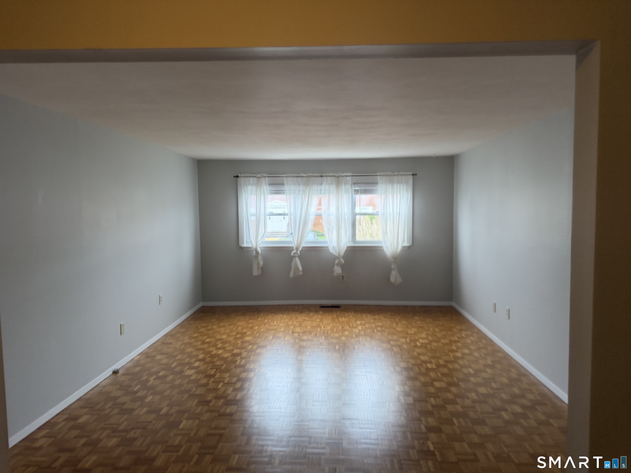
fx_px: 437
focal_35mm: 24
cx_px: 316
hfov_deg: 71.6
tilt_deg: -6.5
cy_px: 236
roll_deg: +0.5
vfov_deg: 56.8
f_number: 1.78
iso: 200
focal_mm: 6.76
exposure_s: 1/185
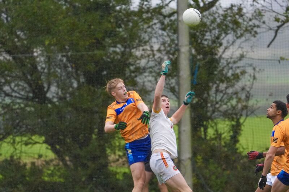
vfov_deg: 2.9
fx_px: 3804
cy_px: 96
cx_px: 144
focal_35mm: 474
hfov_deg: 4.4
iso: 2500
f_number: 6.3
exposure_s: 1/1000
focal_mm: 474
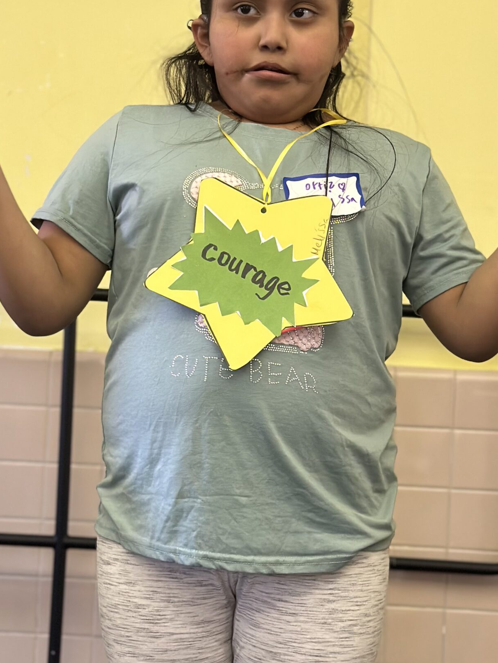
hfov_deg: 19.4
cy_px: 349
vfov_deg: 25.7
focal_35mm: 76
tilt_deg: +1.6
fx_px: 1458
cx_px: 255
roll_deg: -3.1
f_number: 1.78
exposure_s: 1/40
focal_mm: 6.86
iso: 320
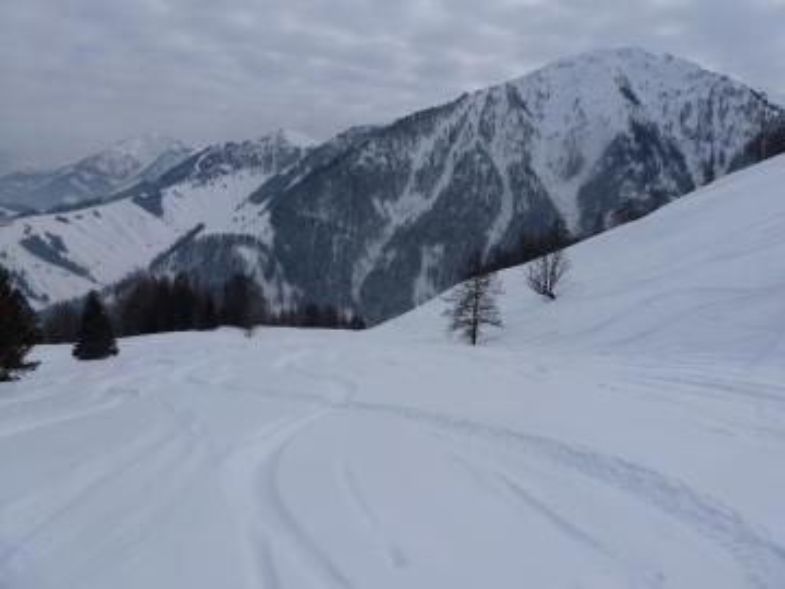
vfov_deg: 56.8
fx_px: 544
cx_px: 392
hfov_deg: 71.6
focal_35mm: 24
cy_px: 294
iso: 100
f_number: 5.6
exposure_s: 1/800
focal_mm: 4.3
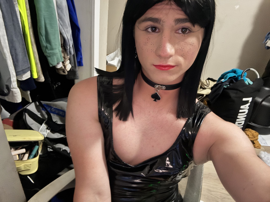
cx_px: 135
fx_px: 179
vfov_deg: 58.9
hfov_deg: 73.9
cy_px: 101
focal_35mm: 23
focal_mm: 2.69
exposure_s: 1/15
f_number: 1.9
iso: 1250
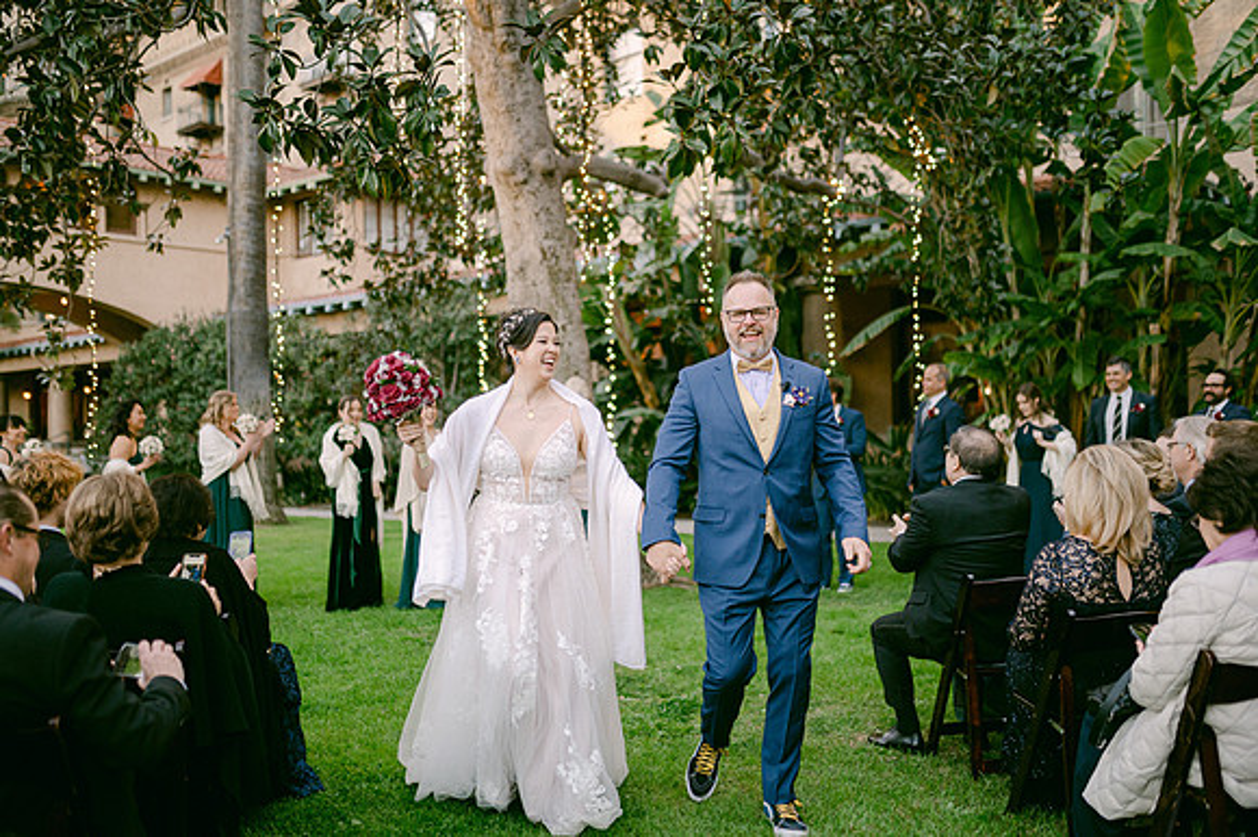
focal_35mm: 36
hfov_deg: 53.8
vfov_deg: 37.3
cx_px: 624
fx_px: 1240
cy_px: 418
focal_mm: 35
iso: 1000
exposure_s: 1/2000
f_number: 1.4
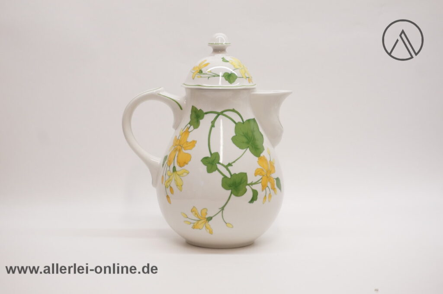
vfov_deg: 18.2
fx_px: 922
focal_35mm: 75
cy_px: 147
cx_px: 222
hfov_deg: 27.0
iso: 800
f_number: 5.6
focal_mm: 50
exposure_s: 1/60
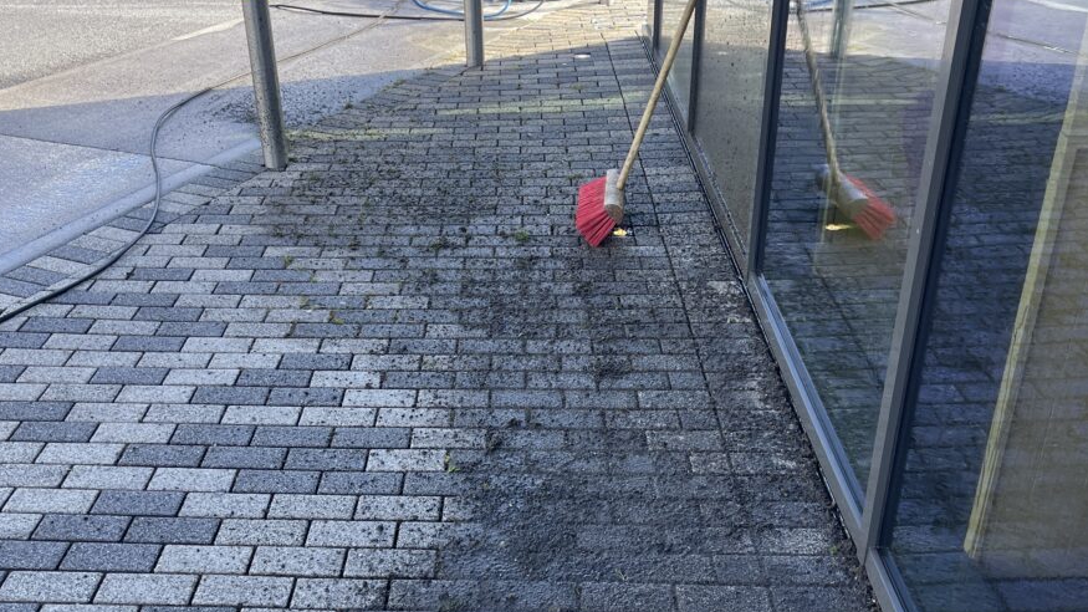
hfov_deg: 67.9
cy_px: 390
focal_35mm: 28
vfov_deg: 41.1
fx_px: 808
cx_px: 531
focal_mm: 5.1
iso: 32
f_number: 1.6
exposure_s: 1/305
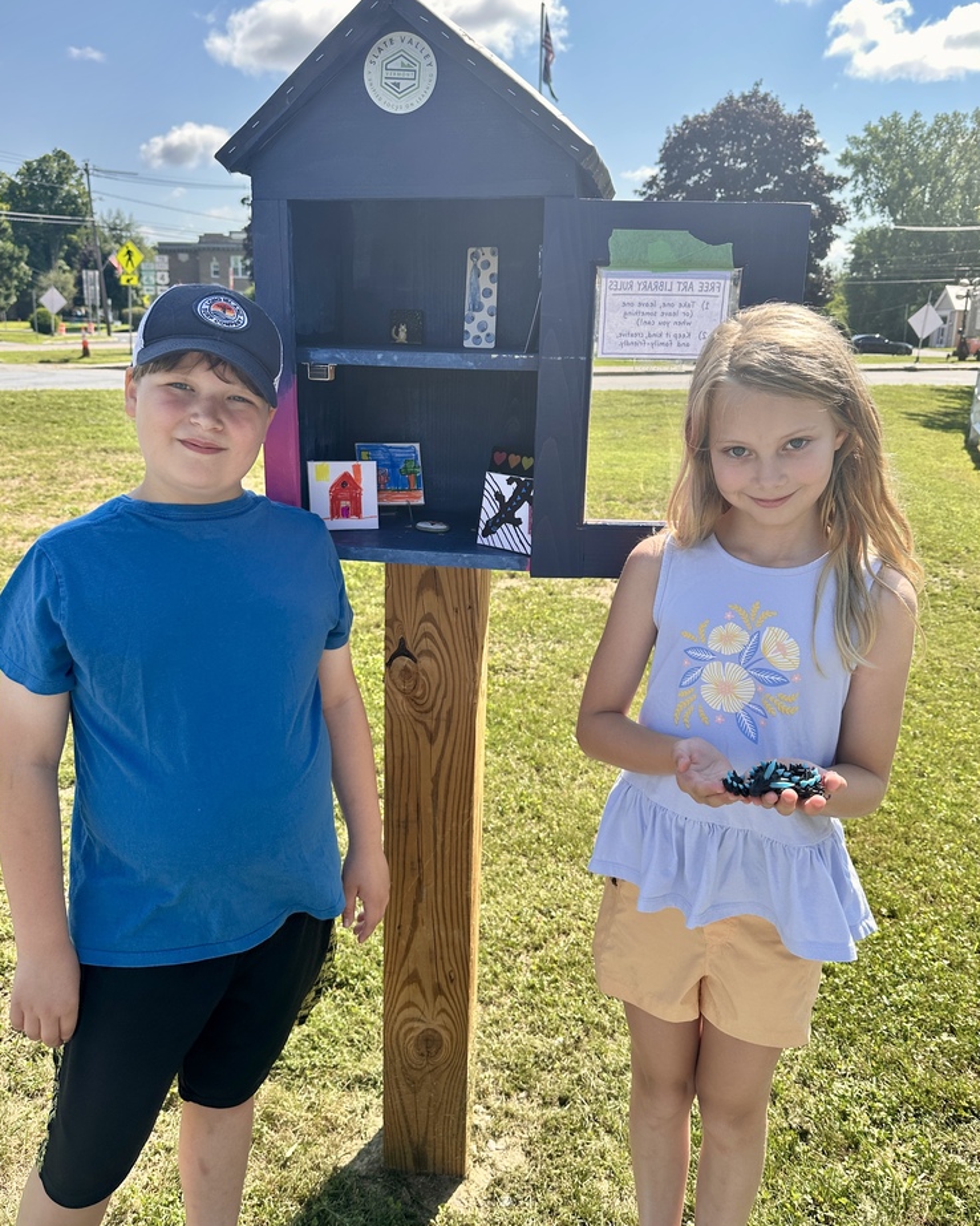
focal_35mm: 26
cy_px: 584
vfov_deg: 66.0
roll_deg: -1.4
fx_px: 943
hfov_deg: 54.9
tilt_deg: -12.9
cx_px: 478
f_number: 1.78
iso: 80
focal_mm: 6.86
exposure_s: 1/1412
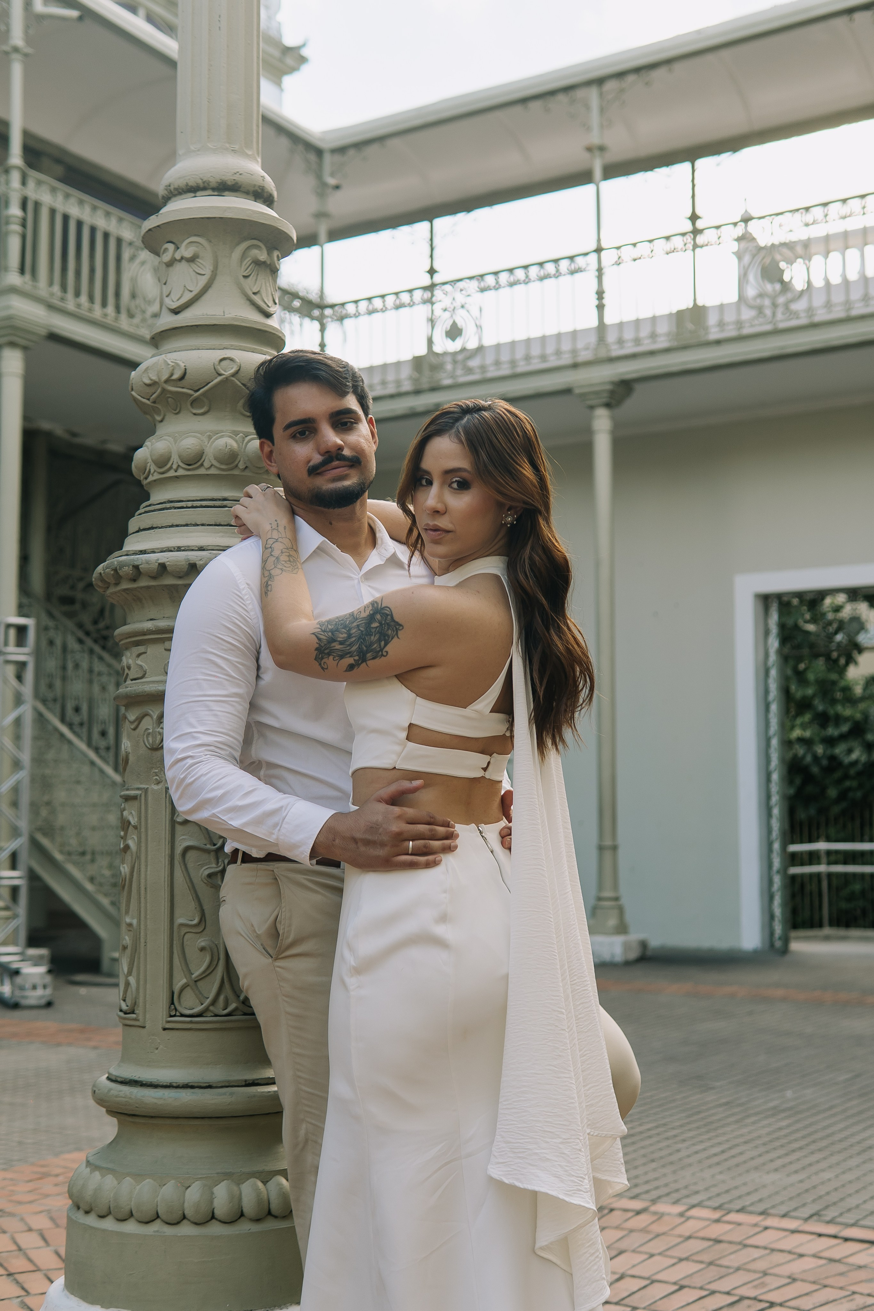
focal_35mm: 45
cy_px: 656
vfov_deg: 43.6
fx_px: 1639
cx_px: 437
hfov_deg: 29.9
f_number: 2.5
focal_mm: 30
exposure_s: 1/250
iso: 100
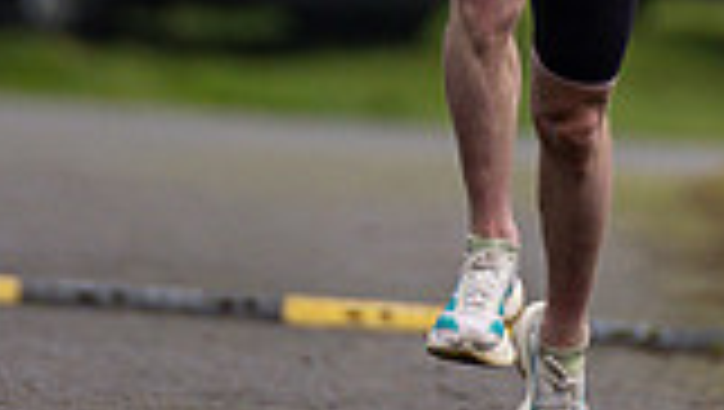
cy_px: -288
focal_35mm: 1695
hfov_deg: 1.3
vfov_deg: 0.7
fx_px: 32578
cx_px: 643
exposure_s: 1/1600
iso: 250
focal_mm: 300
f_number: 2.8
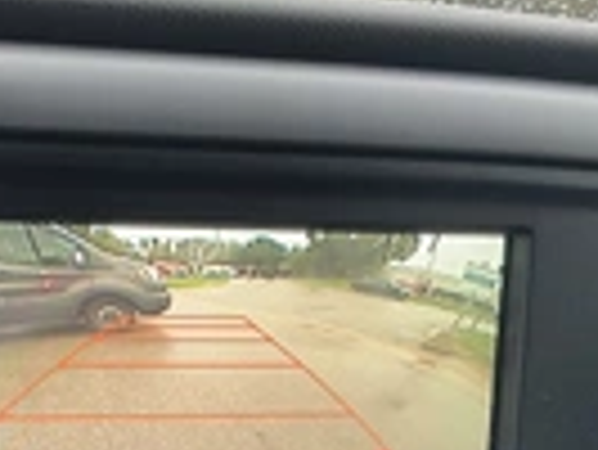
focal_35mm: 84
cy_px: 504
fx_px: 1452
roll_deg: -2.1
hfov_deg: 23.1
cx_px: 166
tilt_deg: -15.7
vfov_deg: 17.0
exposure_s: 1/70
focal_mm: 3
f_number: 1.8
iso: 64
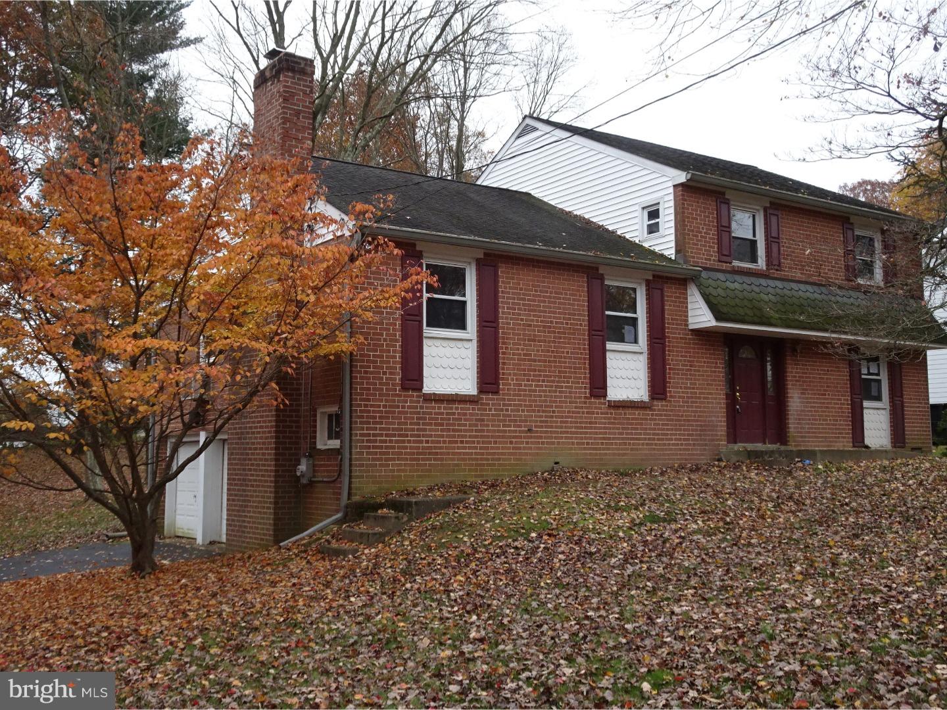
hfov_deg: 51.4
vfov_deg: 39.7
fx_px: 985
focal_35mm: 36
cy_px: 355
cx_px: 474
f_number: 4
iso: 250
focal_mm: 6.17
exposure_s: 1/250
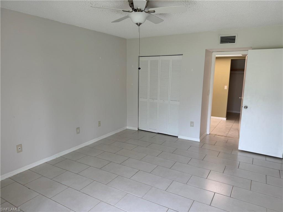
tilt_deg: -10.1
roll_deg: -1.0
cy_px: 106
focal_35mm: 24
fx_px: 196
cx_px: 142
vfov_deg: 56.8
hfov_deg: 71.6
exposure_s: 1/120
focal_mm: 6.76
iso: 100
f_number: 1.78
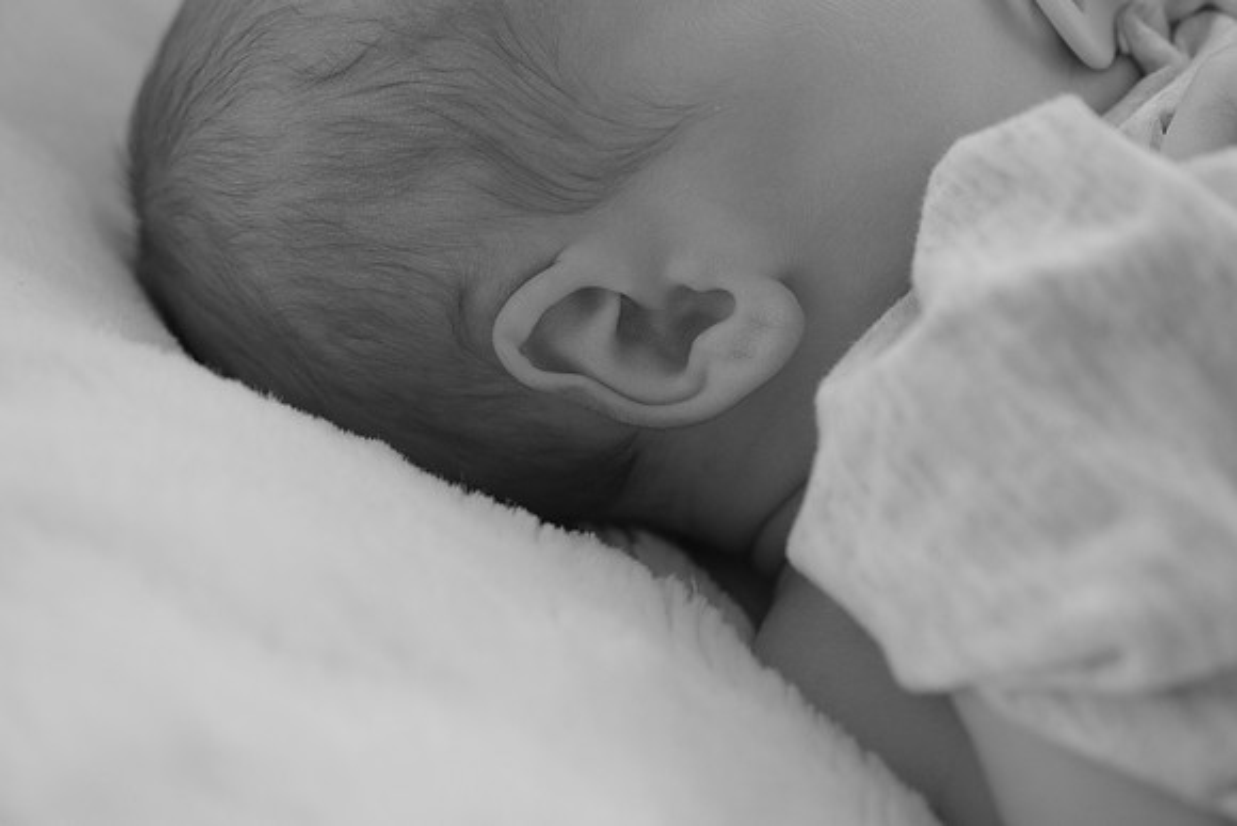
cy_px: 413
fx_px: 2509
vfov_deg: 18.7
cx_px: 618
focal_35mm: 73
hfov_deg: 27.7
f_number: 4
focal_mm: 48.5
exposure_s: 1/105
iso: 800
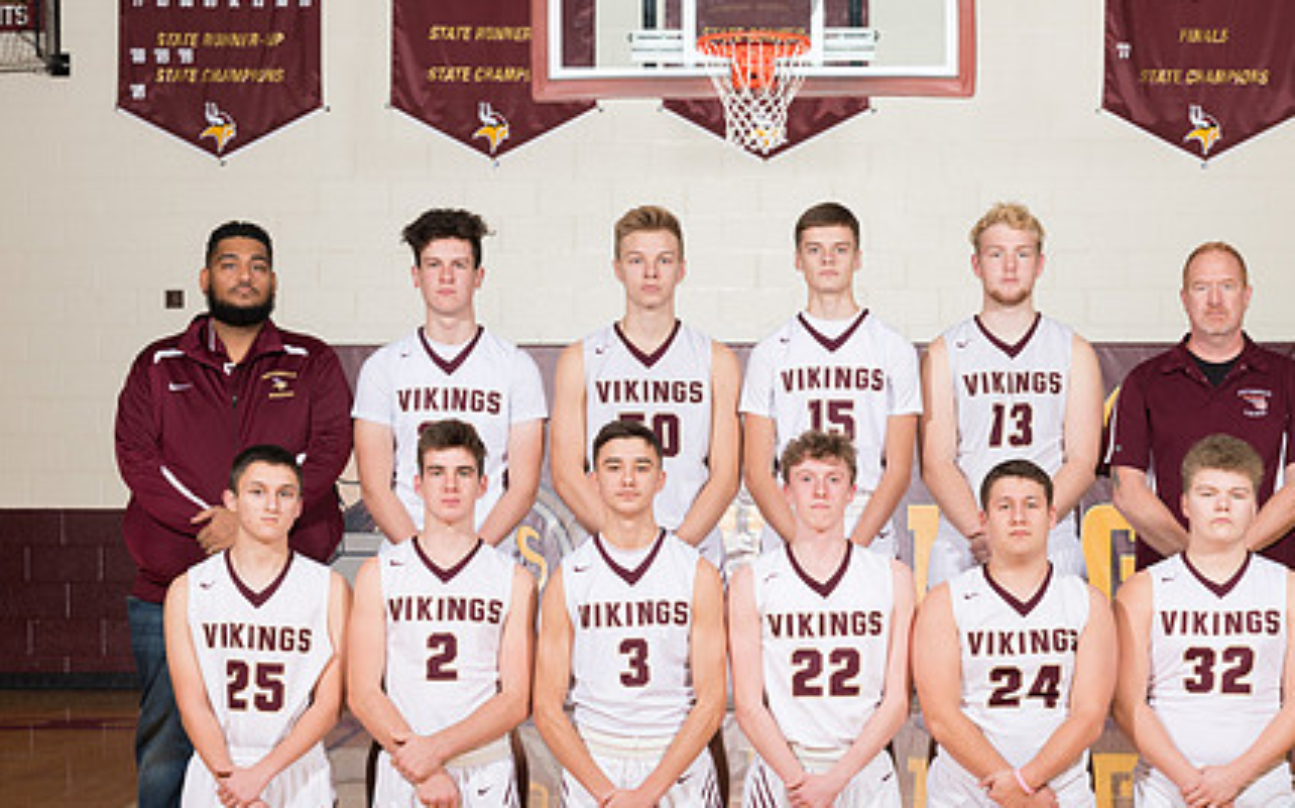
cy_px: 593
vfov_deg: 13.2
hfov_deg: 21.0
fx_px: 3492
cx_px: 713
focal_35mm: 99
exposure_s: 1/200
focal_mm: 66
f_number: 10
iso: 320
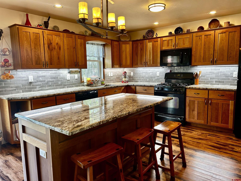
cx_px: 120
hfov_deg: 67.3
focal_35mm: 26
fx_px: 181
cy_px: 90
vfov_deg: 53.1
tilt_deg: -7.6
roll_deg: +1.3
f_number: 1.5
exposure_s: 1/60
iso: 80
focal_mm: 5.7
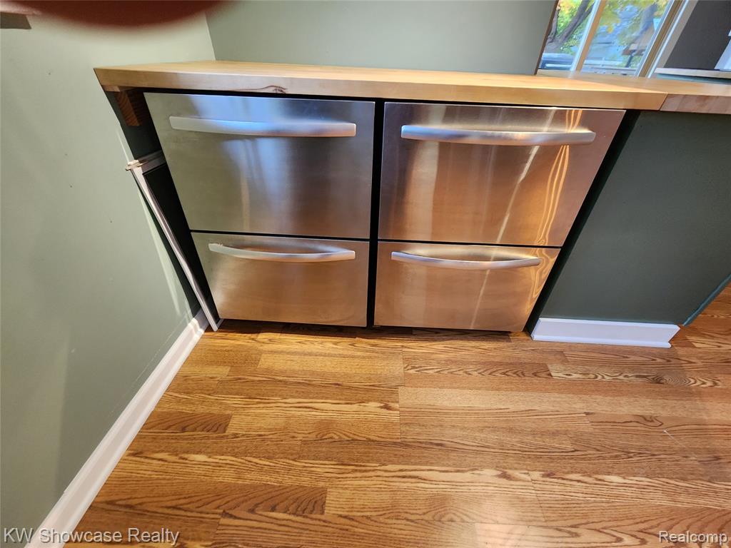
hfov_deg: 106.2
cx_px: 366
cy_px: 274
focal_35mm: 13
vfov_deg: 89.9
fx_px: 275
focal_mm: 2.2
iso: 500
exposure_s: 1/30
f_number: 2.2
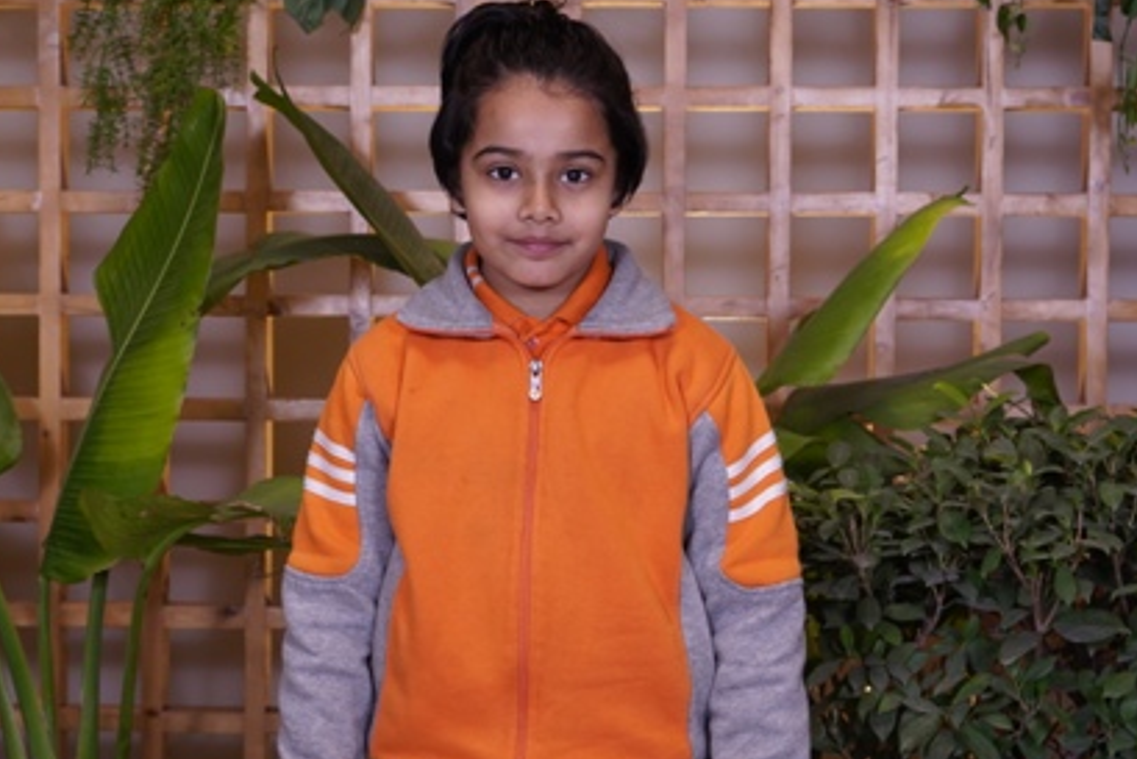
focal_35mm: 69
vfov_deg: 19.7
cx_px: 537
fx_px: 2180
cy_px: 371
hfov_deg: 29.2
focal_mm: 42
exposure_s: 1/125
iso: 400
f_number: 4.5
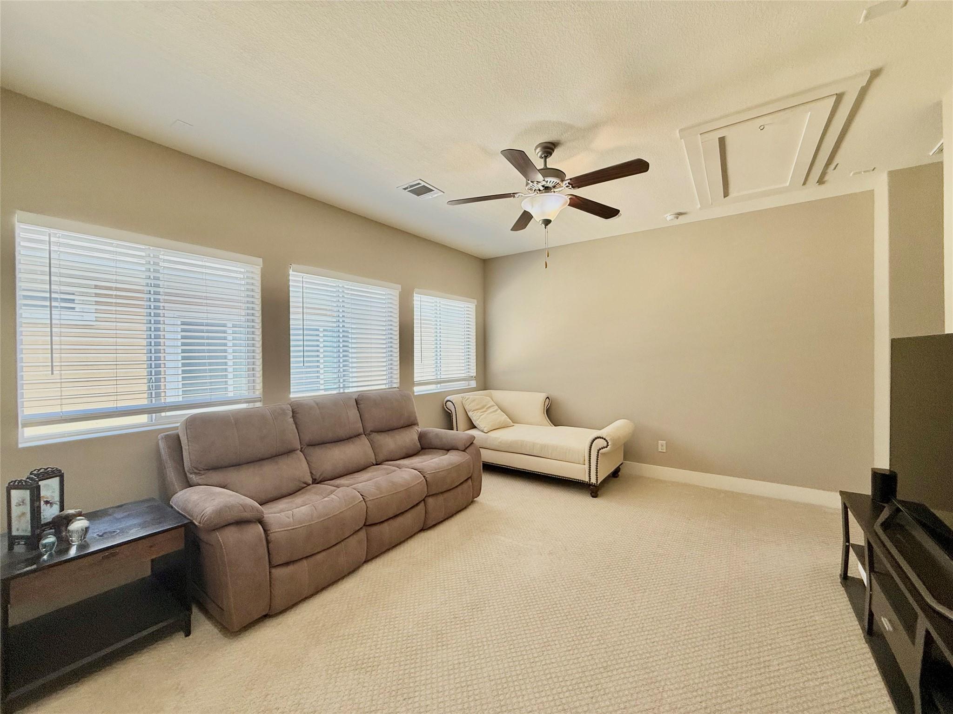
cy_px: 357
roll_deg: +0.3
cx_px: 476
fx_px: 385
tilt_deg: -1.0
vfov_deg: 85.7
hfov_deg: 102.1
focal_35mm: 14
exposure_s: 1/120
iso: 125
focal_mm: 2.22
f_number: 2.2
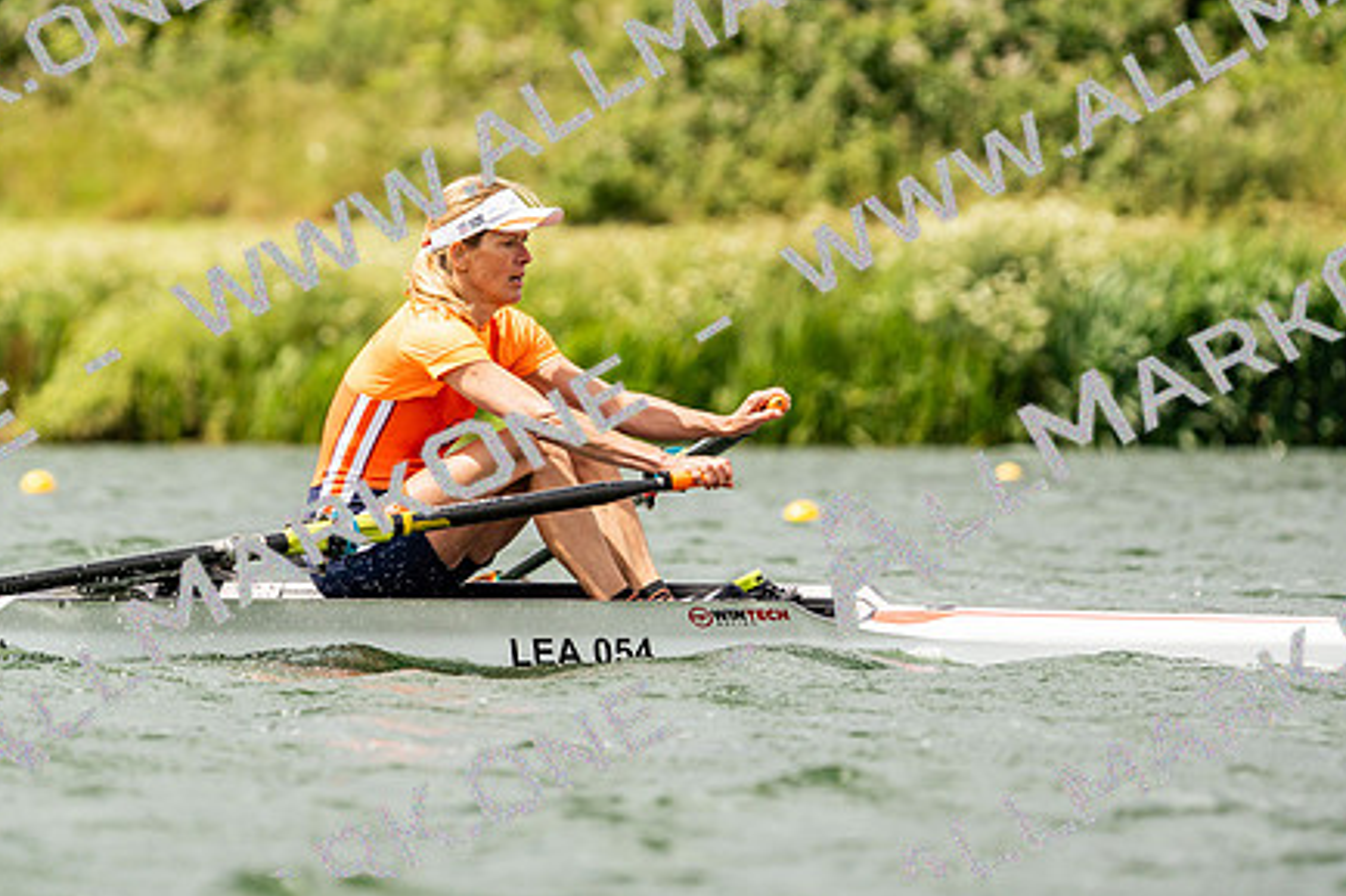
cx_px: 555
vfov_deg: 2.9
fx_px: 17490
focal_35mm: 468
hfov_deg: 4.4
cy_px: 346
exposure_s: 1/2000
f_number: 6.3
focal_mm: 350
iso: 320
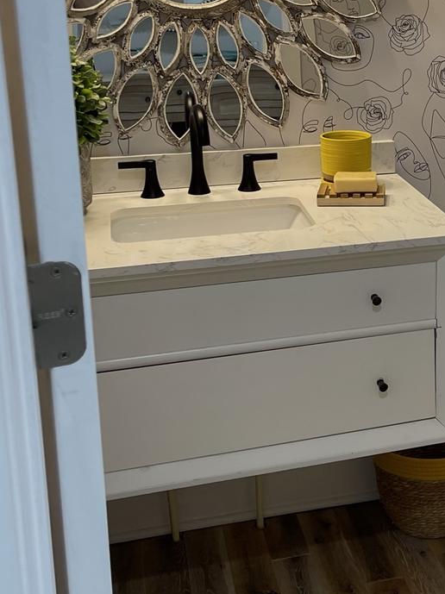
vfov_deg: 33.0
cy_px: 199
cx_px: 483
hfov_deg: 23.7
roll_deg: +0.0
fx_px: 995
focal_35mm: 58
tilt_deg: -13.2
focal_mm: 5.1
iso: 125
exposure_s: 1/120
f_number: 1.6
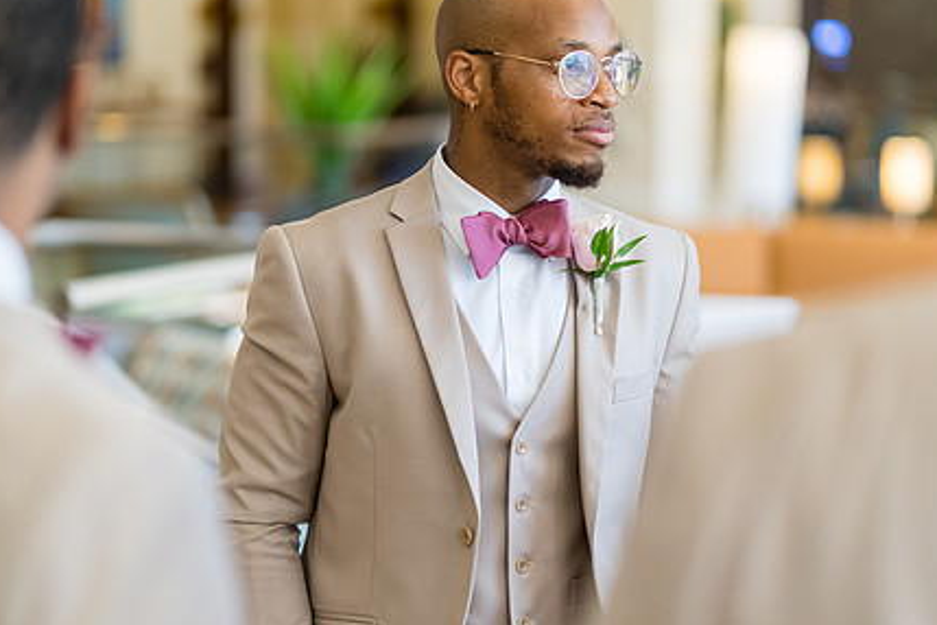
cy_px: 250
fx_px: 2993
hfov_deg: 17.8
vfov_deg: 11.9
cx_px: 448
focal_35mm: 115
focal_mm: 85
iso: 1250
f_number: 1.8
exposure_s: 1/500
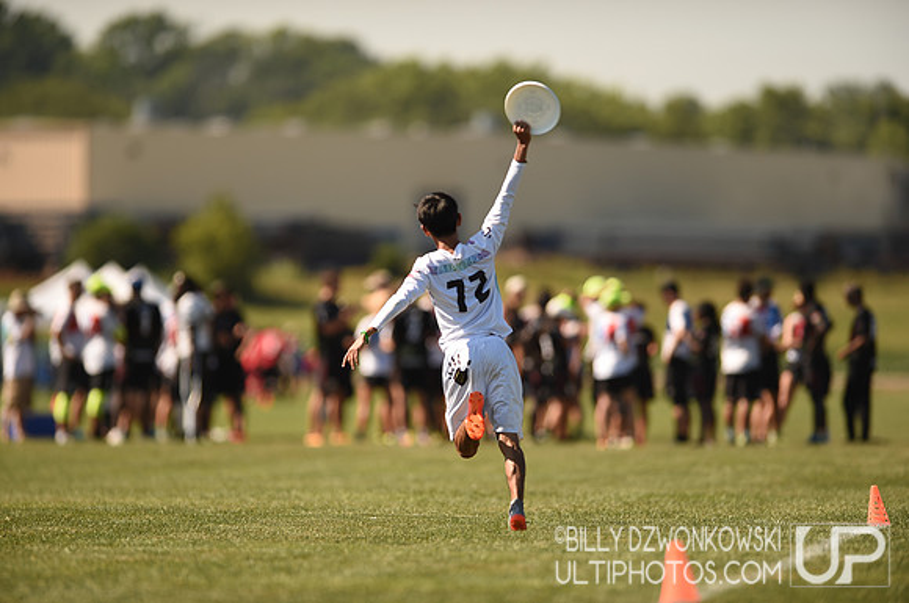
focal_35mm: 400
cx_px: 454
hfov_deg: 5.2
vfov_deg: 3.4
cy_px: 302
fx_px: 10086
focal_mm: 400
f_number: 3.2
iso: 100
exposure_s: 1/1600
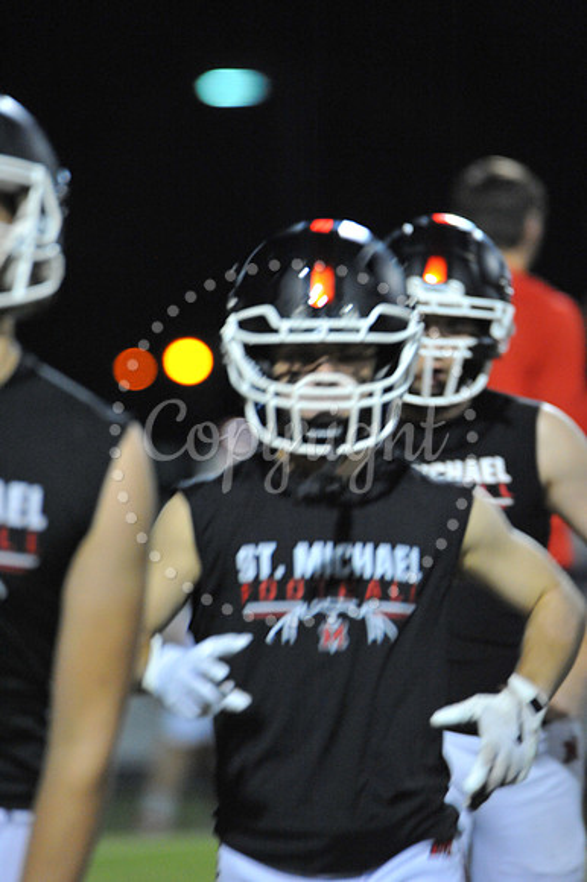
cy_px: 441
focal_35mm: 460
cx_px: 294
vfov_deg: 4.5
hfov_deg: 3.0
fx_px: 11263
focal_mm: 460
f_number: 6.3
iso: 6400
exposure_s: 1/125
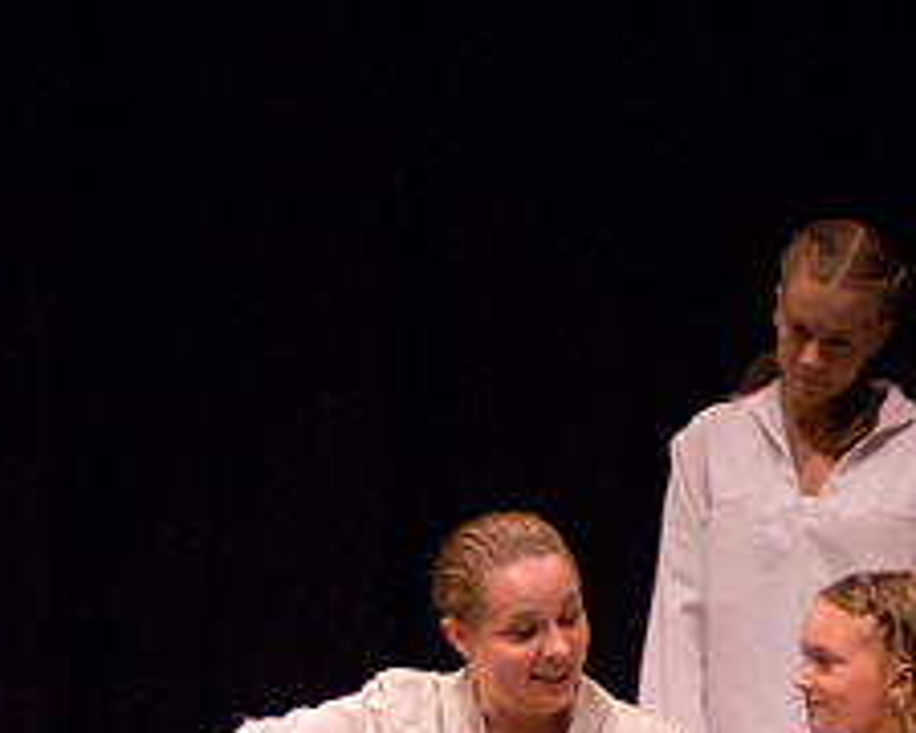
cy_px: 725
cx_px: 533
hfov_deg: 7.1
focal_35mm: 272
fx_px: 7380
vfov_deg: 5.7
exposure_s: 1/200
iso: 1600
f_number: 2.8
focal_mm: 75
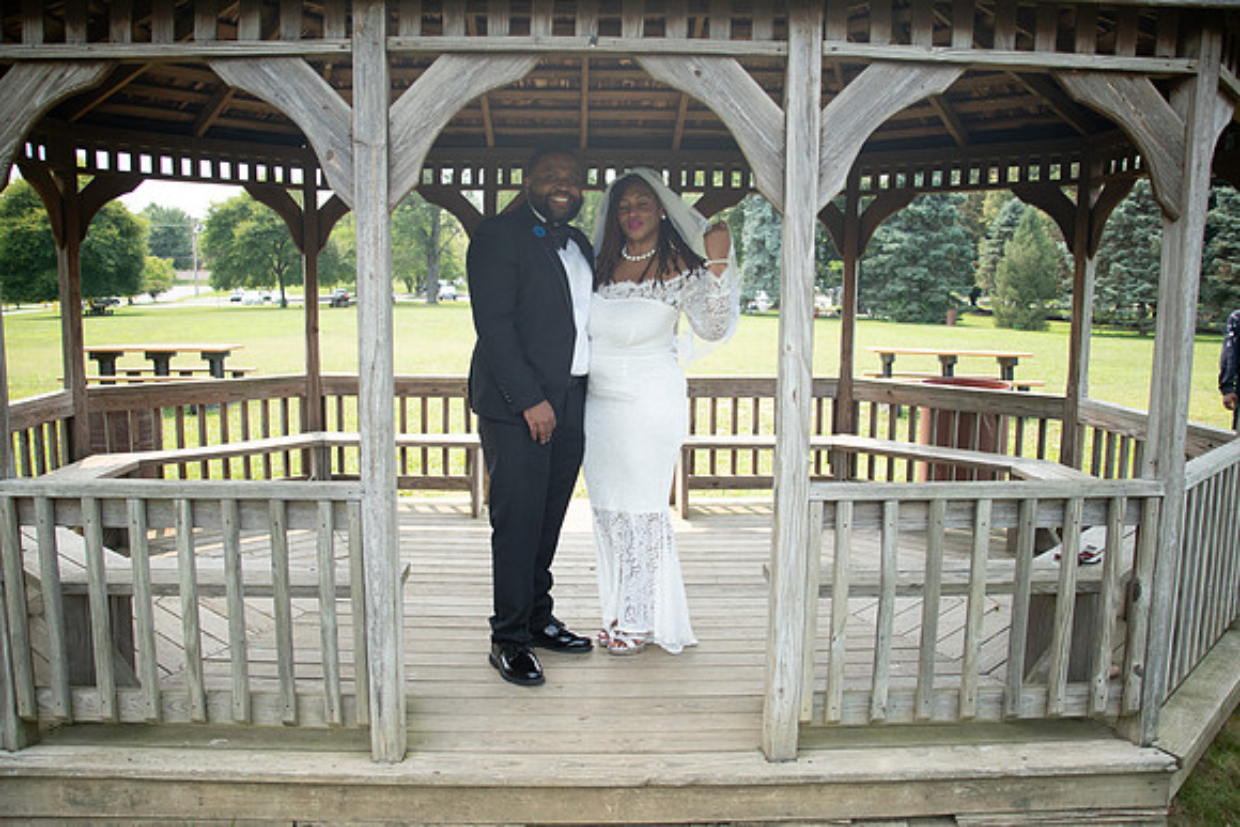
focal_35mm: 29
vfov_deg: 45.0
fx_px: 999
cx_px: 620
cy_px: 414
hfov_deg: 63.6
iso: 800
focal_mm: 28
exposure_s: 1/1600
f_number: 3.7
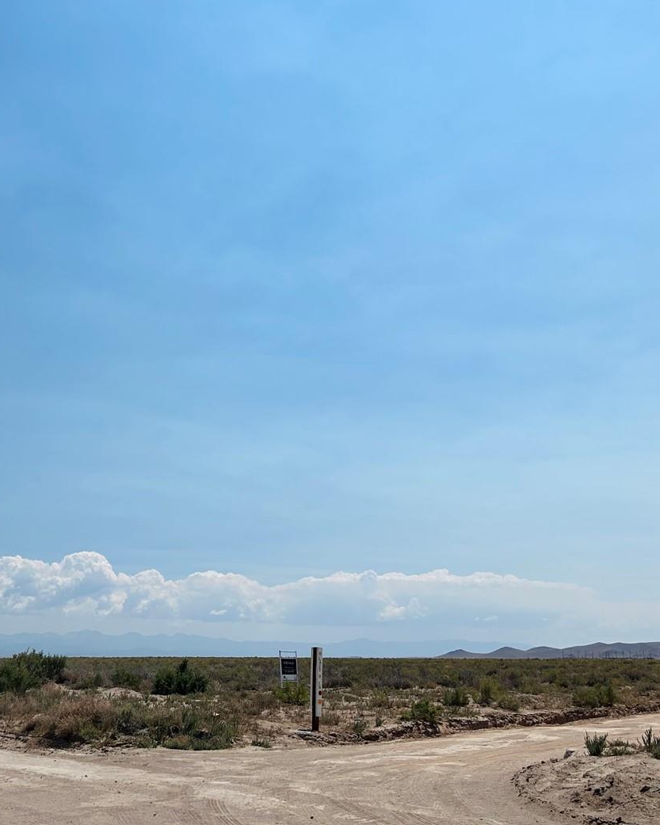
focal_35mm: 39
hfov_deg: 37.5
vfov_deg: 46.8
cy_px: 444
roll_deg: +0.5
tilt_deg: +11.9
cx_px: 181
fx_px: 952
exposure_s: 1/14286
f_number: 1.5
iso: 50
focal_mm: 5.7
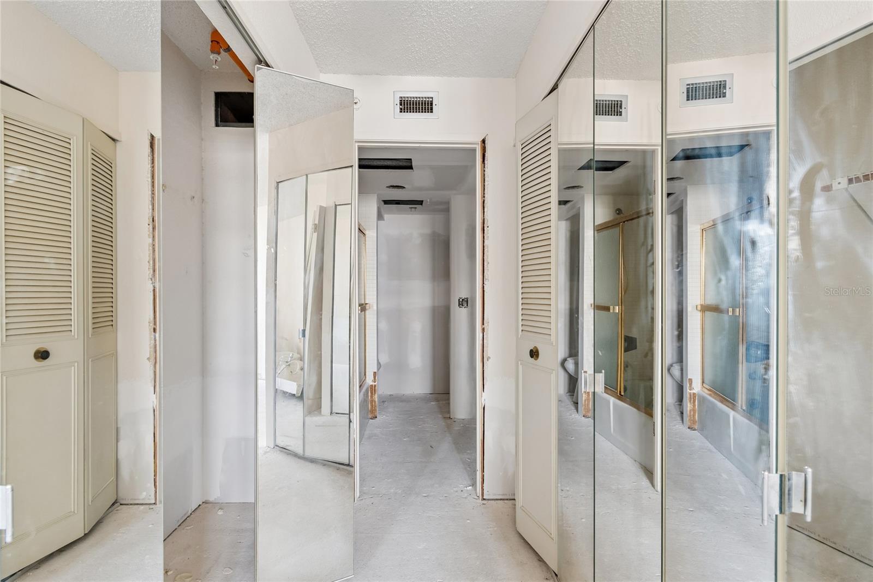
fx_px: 388
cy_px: 291
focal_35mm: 16
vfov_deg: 73.7
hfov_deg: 96.7
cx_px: 436
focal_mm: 11
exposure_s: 1/1.25
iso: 100
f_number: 7.1
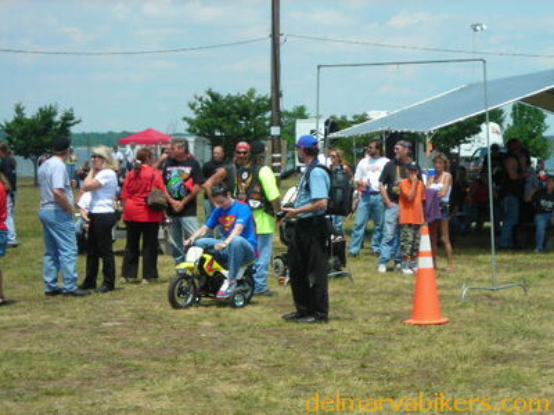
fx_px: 1856
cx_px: 277
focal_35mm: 116
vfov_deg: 12.8
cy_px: 208
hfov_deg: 17.0
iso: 50
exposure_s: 1/228
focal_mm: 19.2
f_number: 5.3
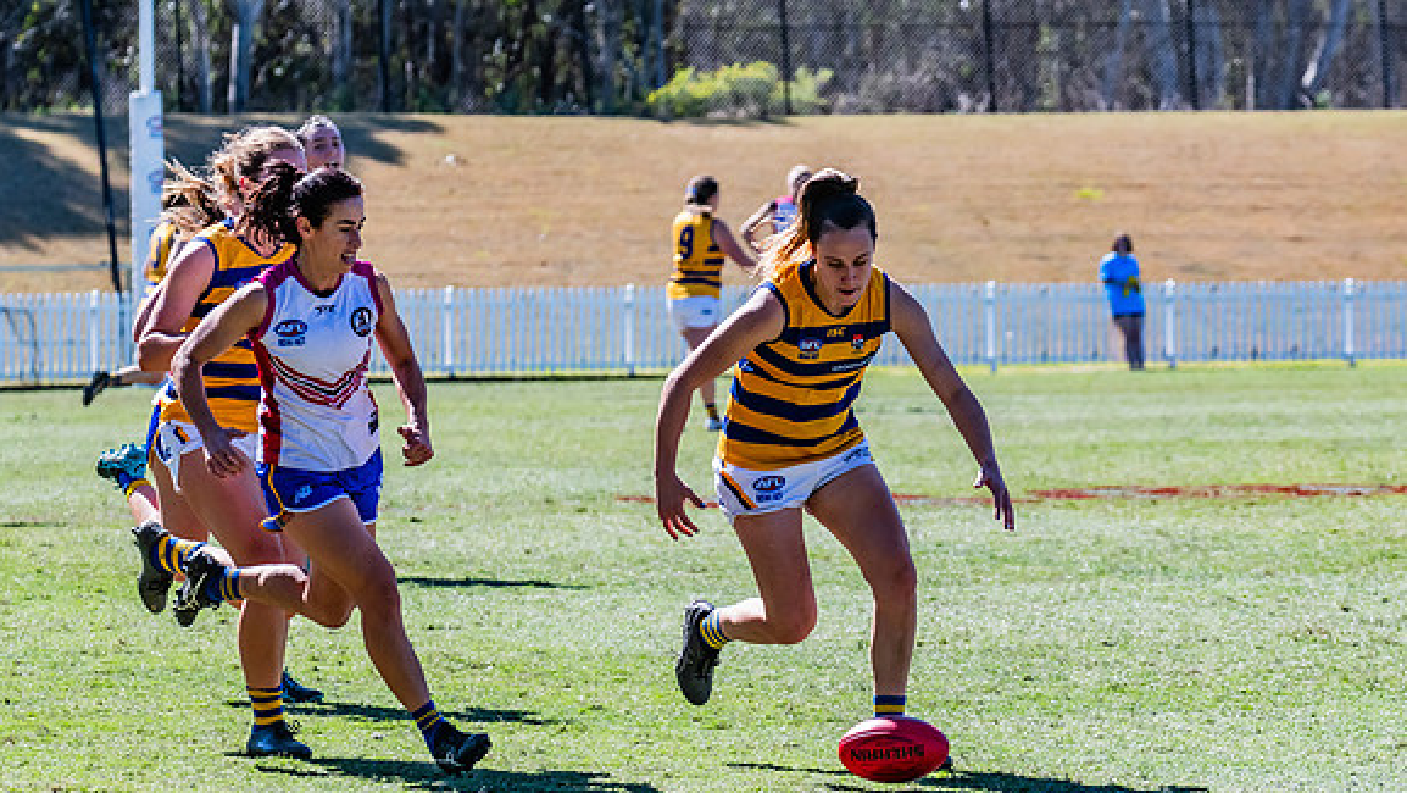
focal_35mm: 282
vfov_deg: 4.3
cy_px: 489
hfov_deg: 7.6
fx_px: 10524
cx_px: 887
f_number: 8
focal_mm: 210
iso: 800
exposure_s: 1/1600
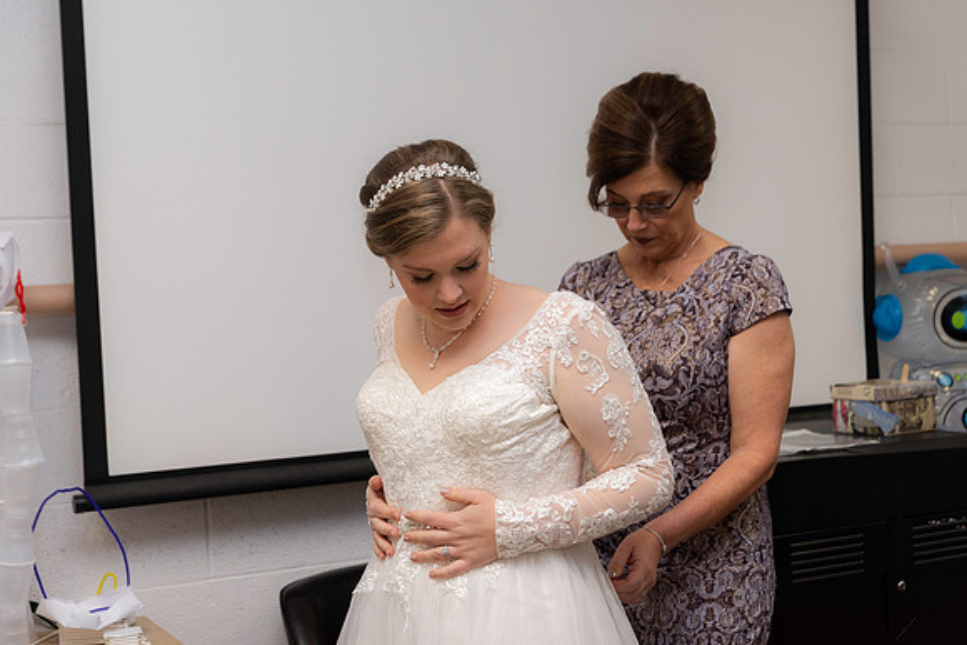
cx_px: 484
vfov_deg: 24.6
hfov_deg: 36.2
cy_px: 322
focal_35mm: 55
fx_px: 1478
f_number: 4.5
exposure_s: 1/200
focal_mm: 55
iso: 640
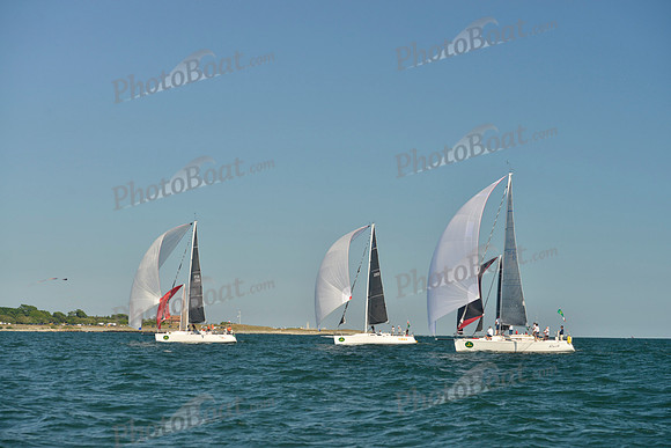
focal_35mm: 80
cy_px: 224
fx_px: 1491
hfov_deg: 25.4
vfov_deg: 17.1
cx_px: 336
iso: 400
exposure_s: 1/1250
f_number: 6.3
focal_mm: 80
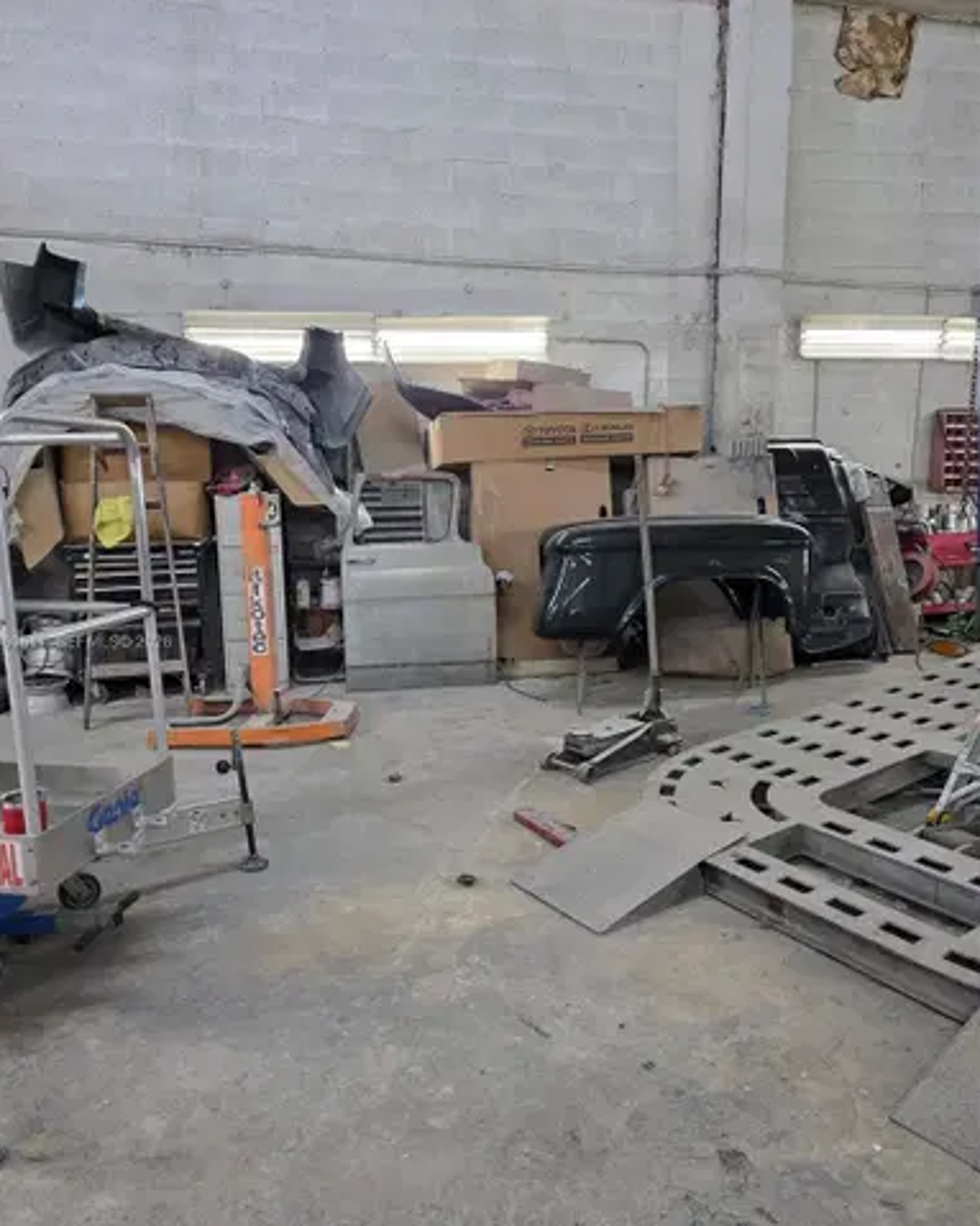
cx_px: 473
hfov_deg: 56.8
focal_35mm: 25
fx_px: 907
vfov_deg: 68.1
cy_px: 644
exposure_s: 1/120
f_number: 1.7
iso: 320
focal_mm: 6.3
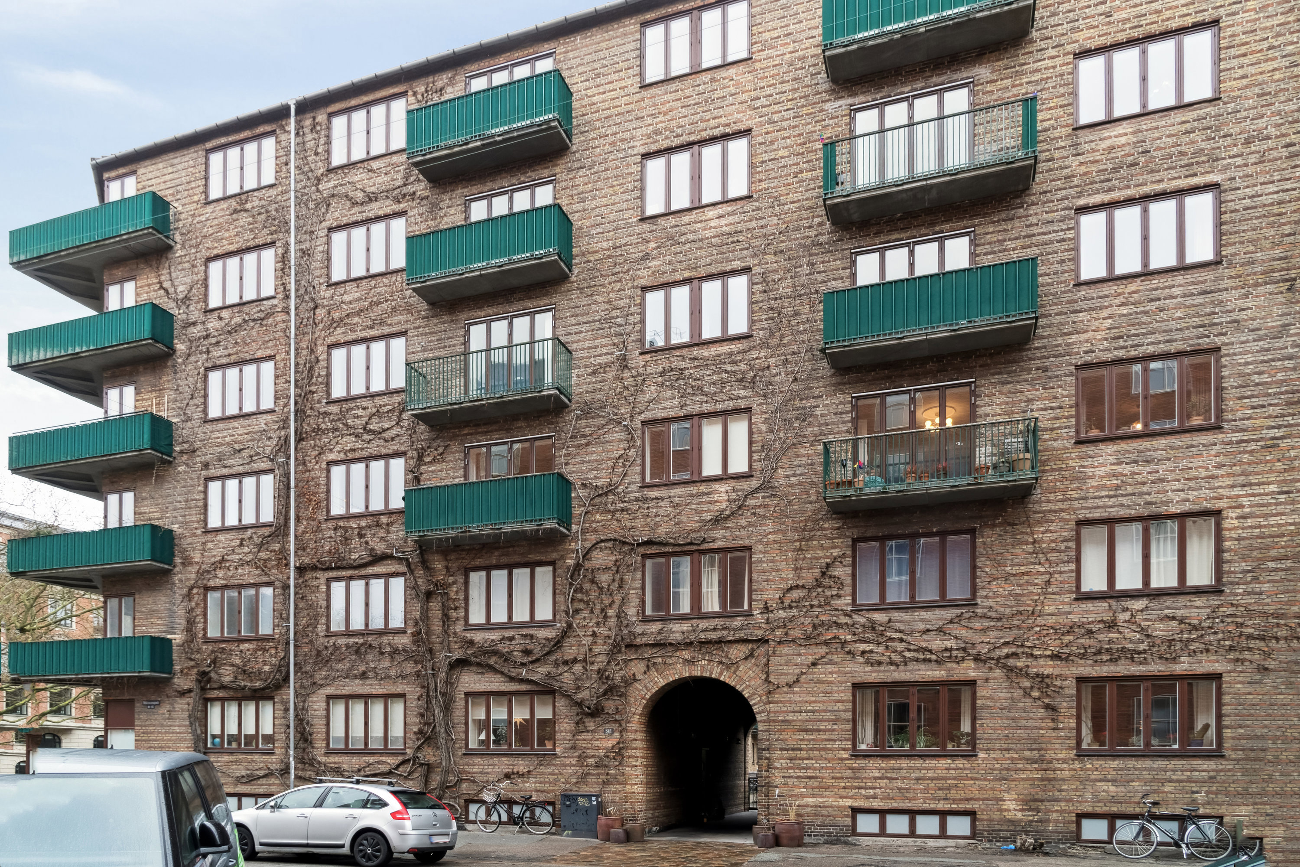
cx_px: 650
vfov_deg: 53.1
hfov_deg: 73.7
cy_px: 434
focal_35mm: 24
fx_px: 867
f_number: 8
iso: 250
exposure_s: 1/30
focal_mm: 16
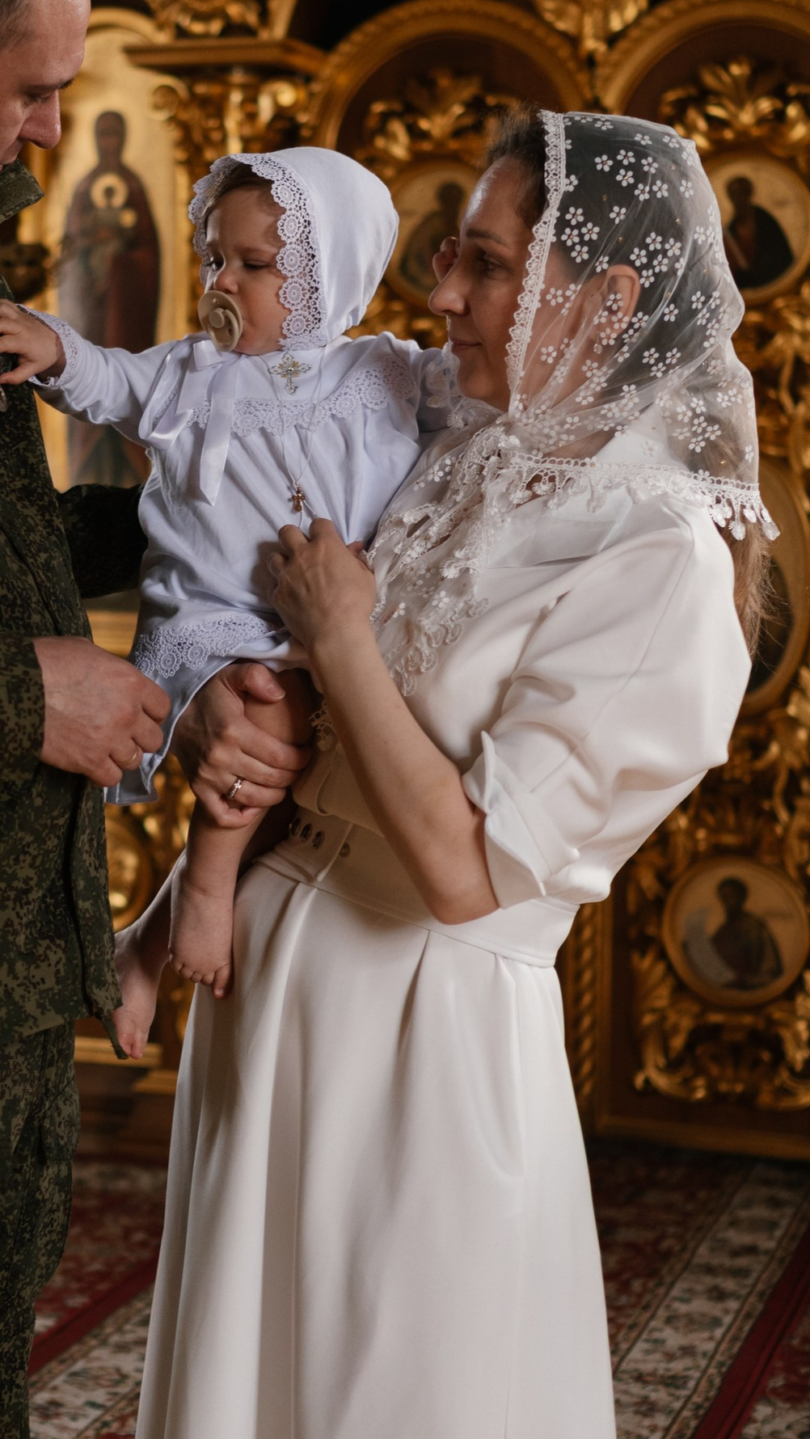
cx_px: 185
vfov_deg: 26.8
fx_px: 3015
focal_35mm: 79
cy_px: 540
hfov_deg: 15.2
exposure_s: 1/250
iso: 250
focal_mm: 35
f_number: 1.8
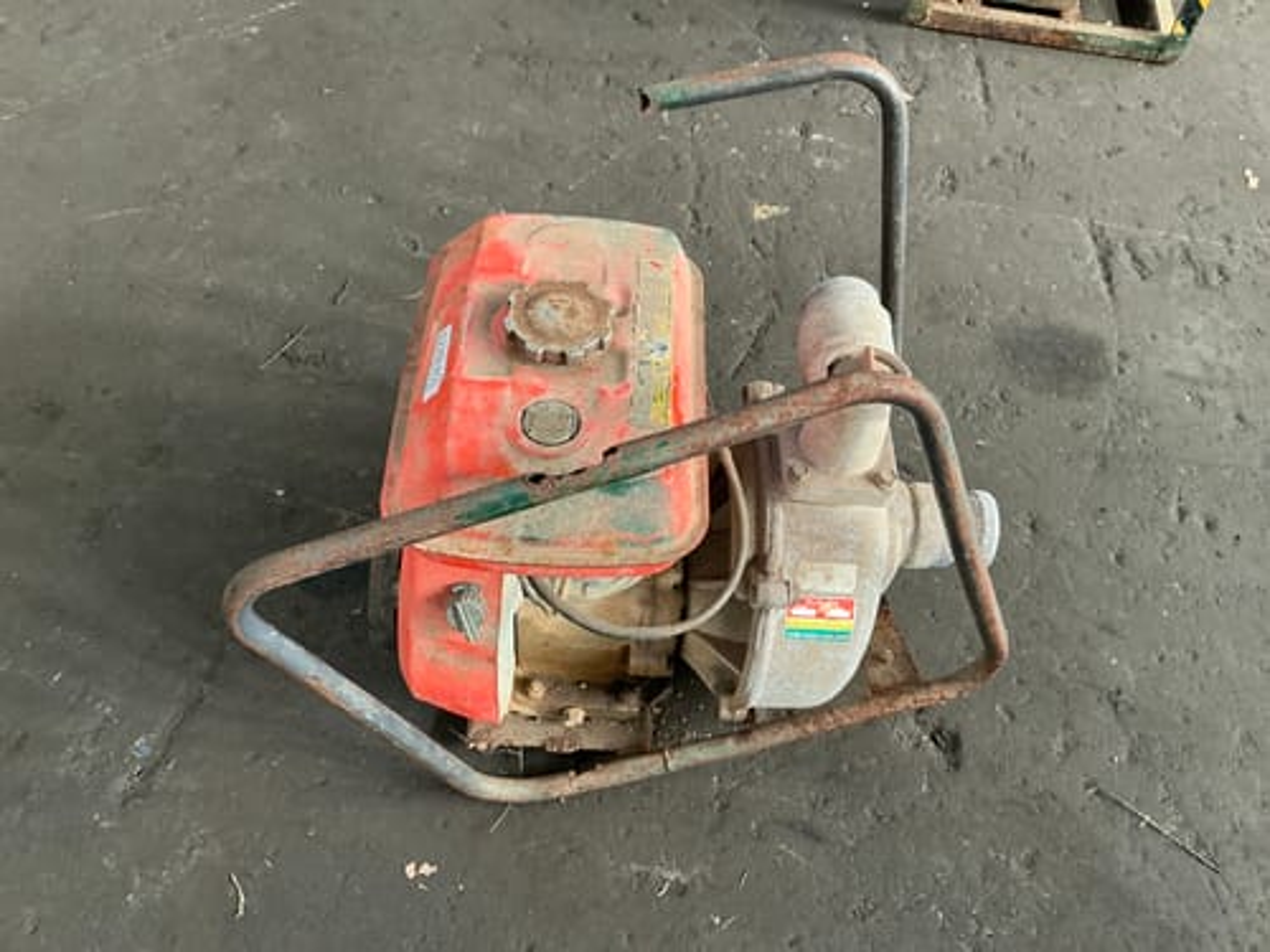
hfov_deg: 63.4
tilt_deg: -53.5
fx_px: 1027
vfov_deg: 49.7
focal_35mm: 28
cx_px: 635
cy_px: 476
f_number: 1.8
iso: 125
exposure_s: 1/60
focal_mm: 3
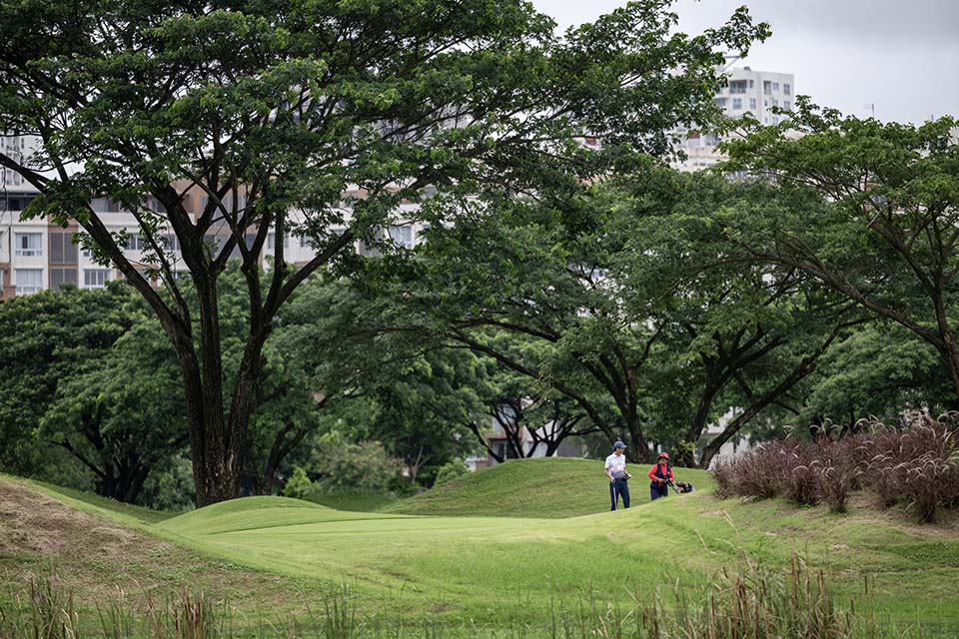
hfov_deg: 10.3
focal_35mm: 200
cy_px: 320
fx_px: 5327
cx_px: 480
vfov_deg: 6.9
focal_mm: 200
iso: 560
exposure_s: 1/1600
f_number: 2.8
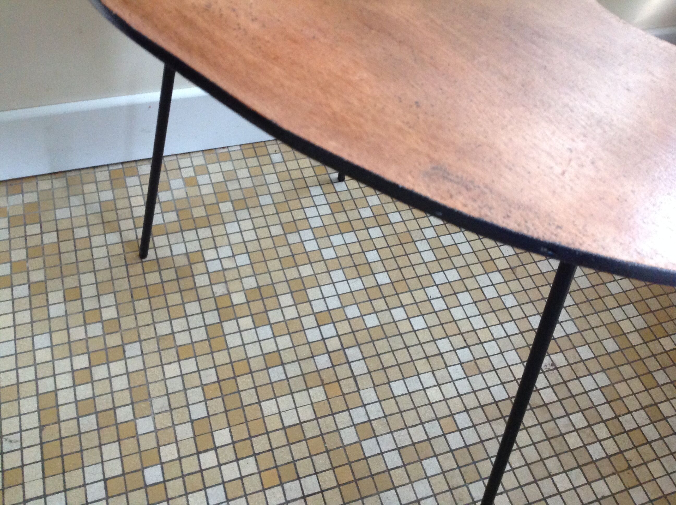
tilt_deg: -52.5
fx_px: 682
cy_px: 252
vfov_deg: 40.6
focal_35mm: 35
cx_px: 338
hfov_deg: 52.7
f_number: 2.4
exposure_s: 1/15
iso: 320
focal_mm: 4.28
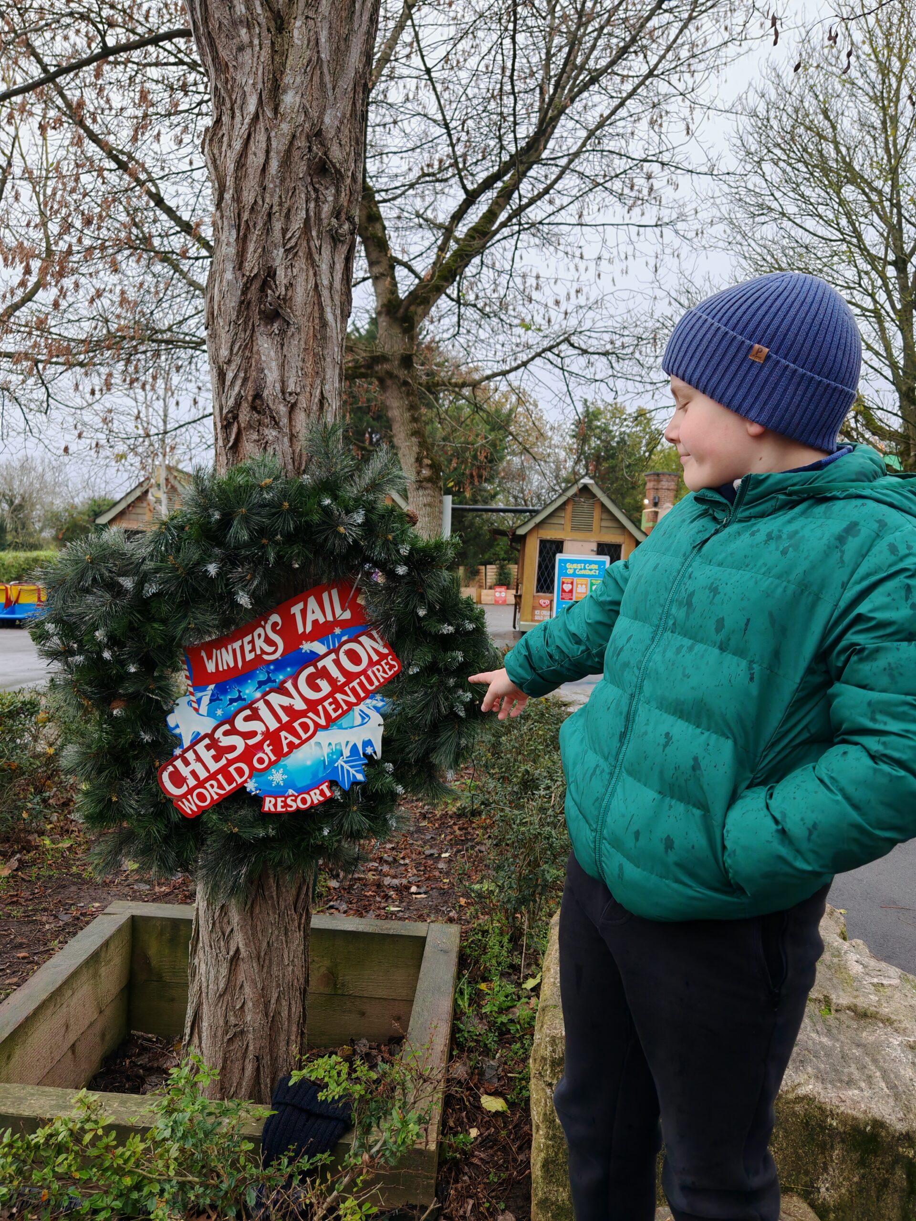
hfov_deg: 51.4
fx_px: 953
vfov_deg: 65.3
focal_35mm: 27
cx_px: 458
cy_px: 610
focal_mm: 6.67
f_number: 1.9
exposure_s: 1/230
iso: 50
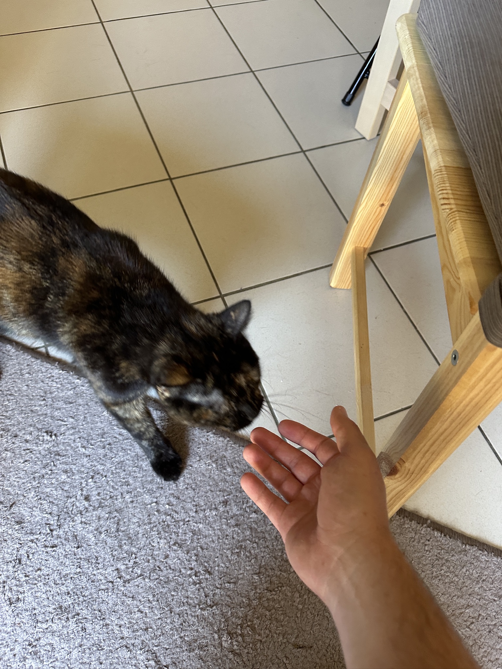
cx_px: 251
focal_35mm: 24
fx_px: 464
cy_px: 334
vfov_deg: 71.6
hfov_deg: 56.8
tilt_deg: -61.4
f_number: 1.78
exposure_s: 1/60
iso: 250
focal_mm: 6.86
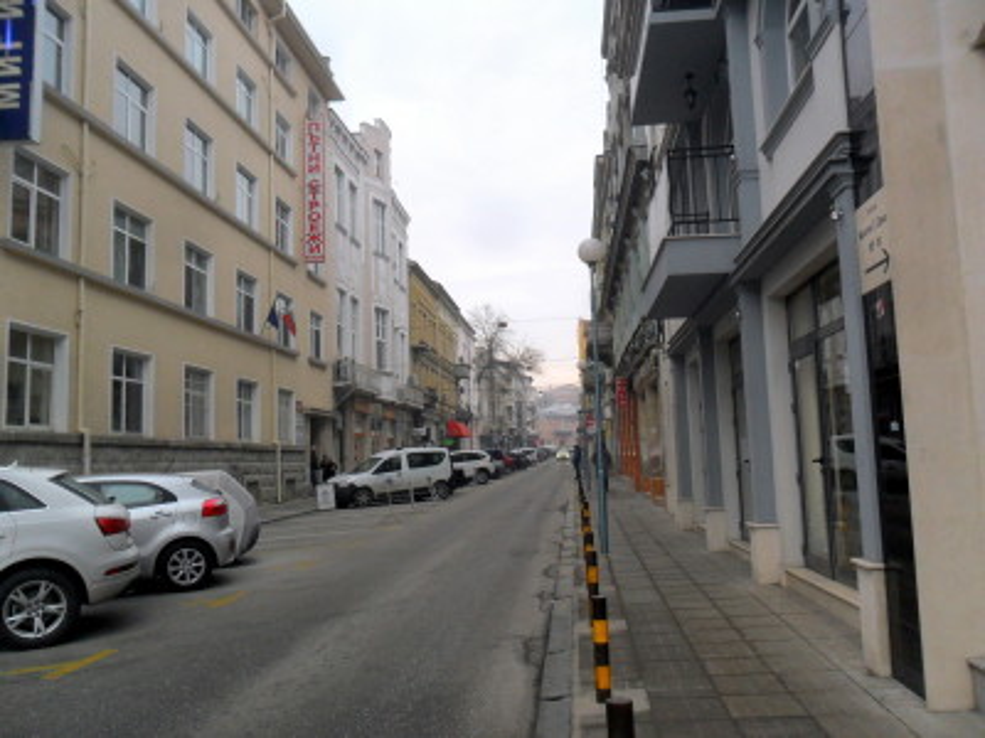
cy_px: 369
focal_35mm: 27
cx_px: 492
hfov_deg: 65.3
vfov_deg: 51.4
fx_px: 768
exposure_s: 1/90
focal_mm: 4.9
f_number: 3.5
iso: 100
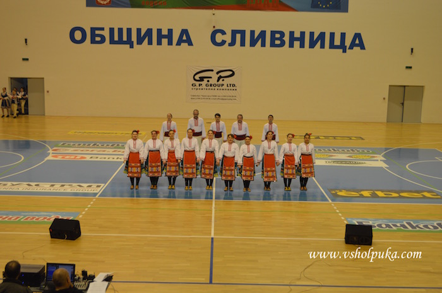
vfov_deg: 28.0
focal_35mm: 48
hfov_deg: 41.2
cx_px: 221
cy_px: 146
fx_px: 589
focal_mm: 32
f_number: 5
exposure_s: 1/100
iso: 400
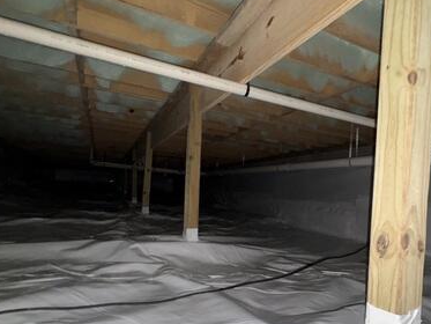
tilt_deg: -1.7
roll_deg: -1.9
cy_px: 204
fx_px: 299
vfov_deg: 56.1
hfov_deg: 69.8
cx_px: 282
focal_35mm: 24
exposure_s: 1/16
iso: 160
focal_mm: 2.22
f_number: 2.2
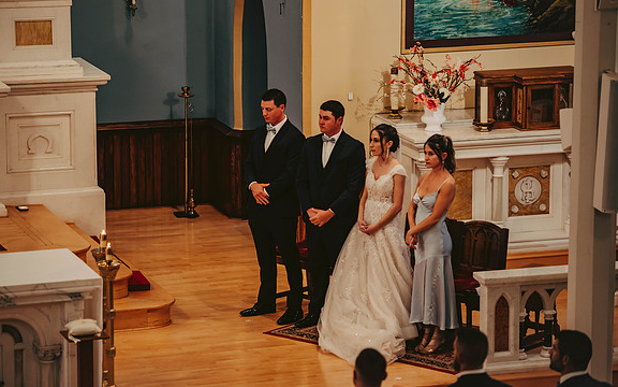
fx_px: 2678
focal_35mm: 159
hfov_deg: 13.2
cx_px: 308
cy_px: 193
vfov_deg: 8.2
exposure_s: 1/80
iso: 800
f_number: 2.8
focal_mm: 155
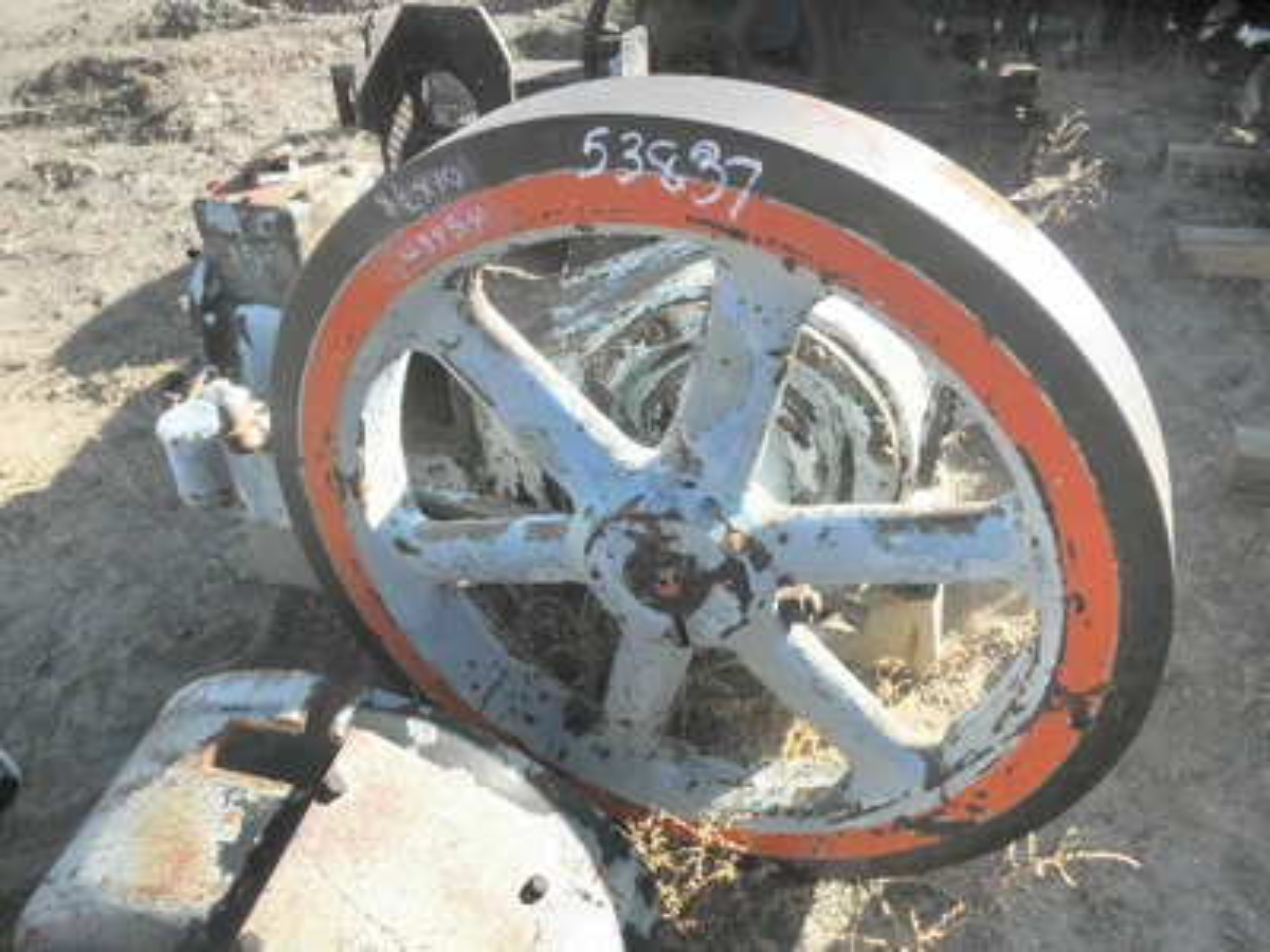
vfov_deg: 49.7
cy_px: 476
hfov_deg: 63.4
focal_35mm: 28
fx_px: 1027
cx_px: 635
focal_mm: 5
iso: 64
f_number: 3
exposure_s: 1/320
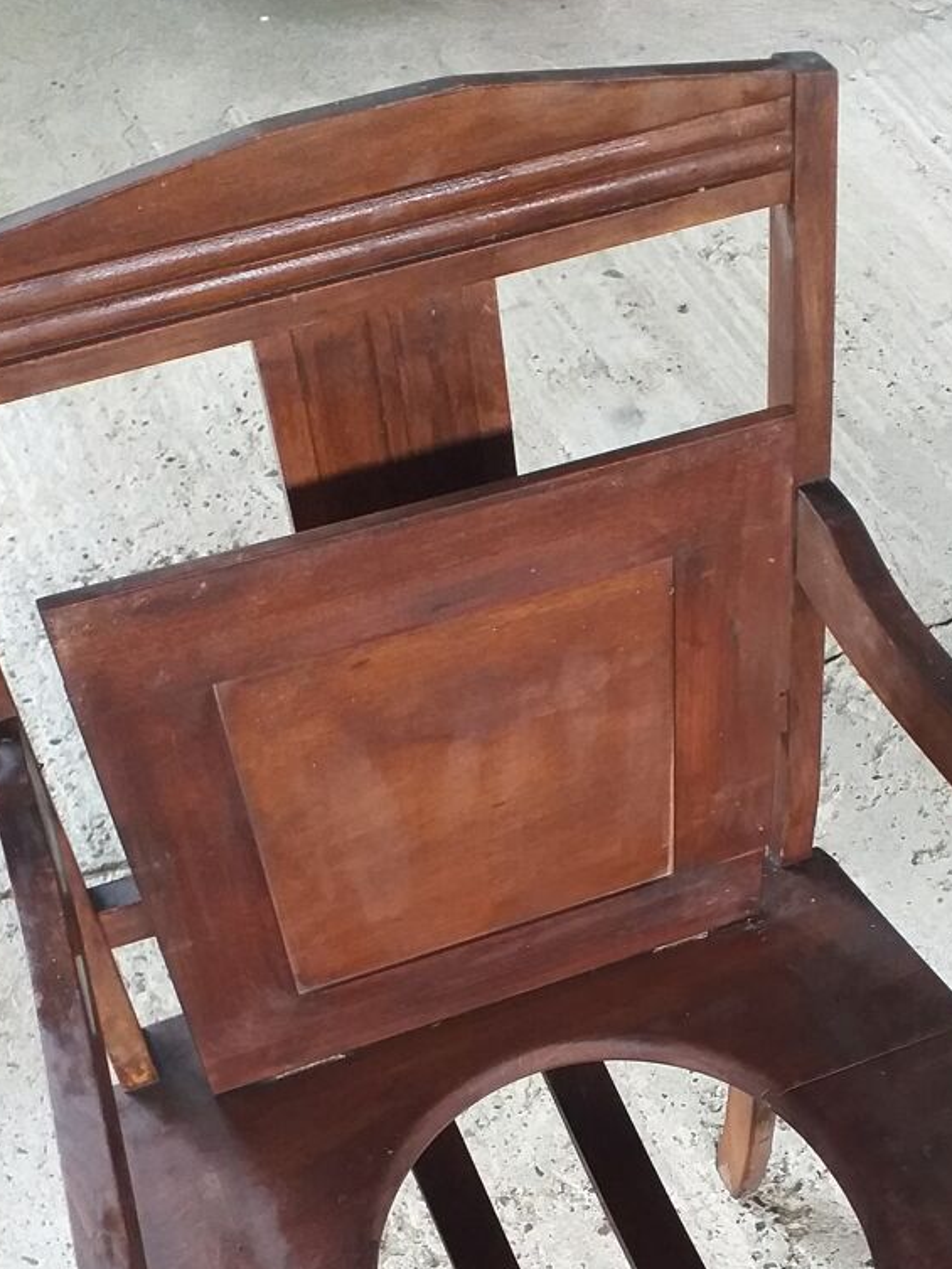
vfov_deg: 39.2
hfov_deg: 31.3
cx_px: 630
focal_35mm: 46
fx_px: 1686
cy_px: 1058
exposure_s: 1/33
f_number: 1.9
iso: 250
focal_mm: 3.6
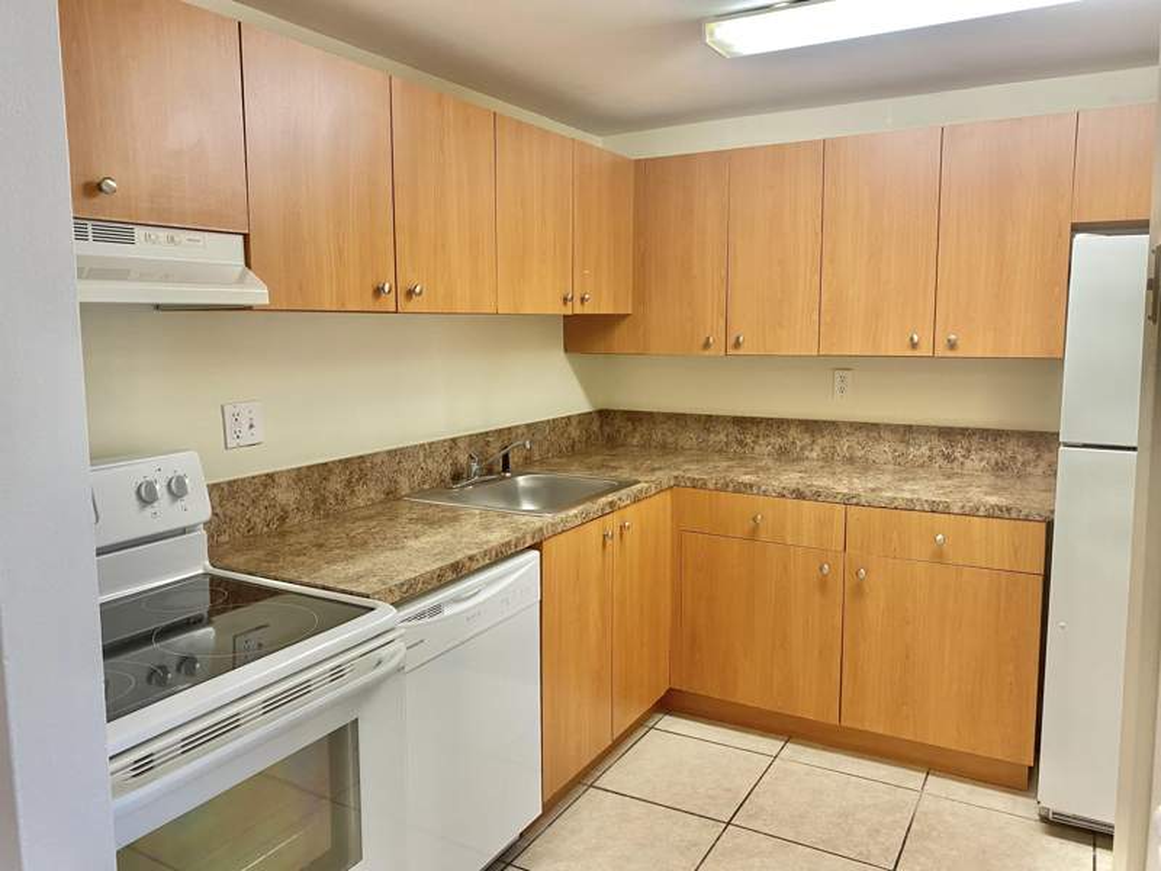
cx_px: 580
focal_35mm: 26
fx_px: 872
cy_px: 436
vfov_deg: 53.1
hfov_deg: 67.3
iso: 160
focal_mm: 4.25
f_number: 1.8
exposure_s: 1/60
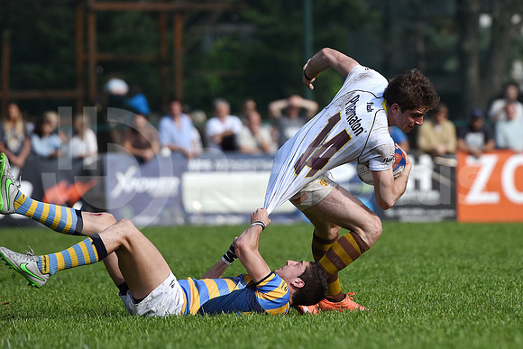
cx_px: 262
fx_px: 4250
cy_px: 174
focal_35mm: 292
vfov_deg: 4.7
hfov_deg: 7.0
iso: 250
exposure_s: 1/4000
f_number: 3.5
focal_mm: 195
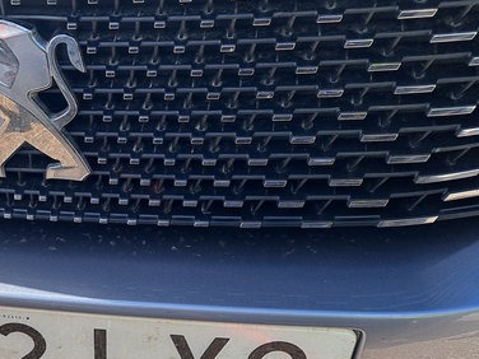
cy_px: 340
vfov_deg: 27.3
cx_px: -10
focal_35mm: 51
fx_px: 706
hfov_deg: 33.9
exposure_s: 1/769
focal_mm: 5.23
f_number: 1.8
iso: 50
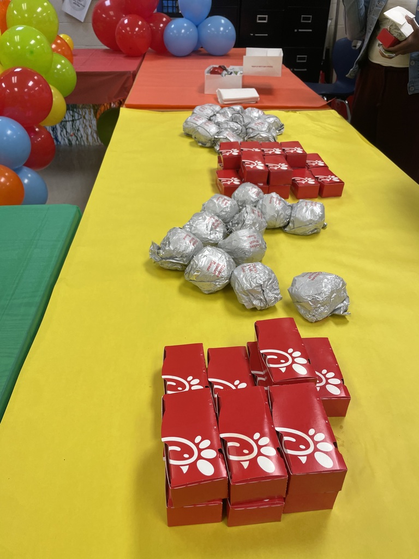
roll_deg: +0.0
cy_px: 280
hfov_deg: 53.1
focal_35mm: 26
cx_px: 210
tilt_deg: -34.4
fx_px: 420
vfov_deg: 67.3
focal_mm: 4.2
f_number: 1.6
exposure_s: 1/120
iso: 50
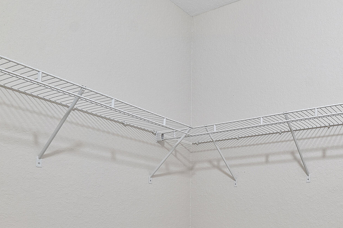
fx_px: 343
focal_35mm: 36
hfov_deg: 49.2
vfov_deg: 33.7
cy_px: 227
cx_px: 288
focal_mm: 10
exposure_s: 1/1.25
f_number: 11
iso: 160
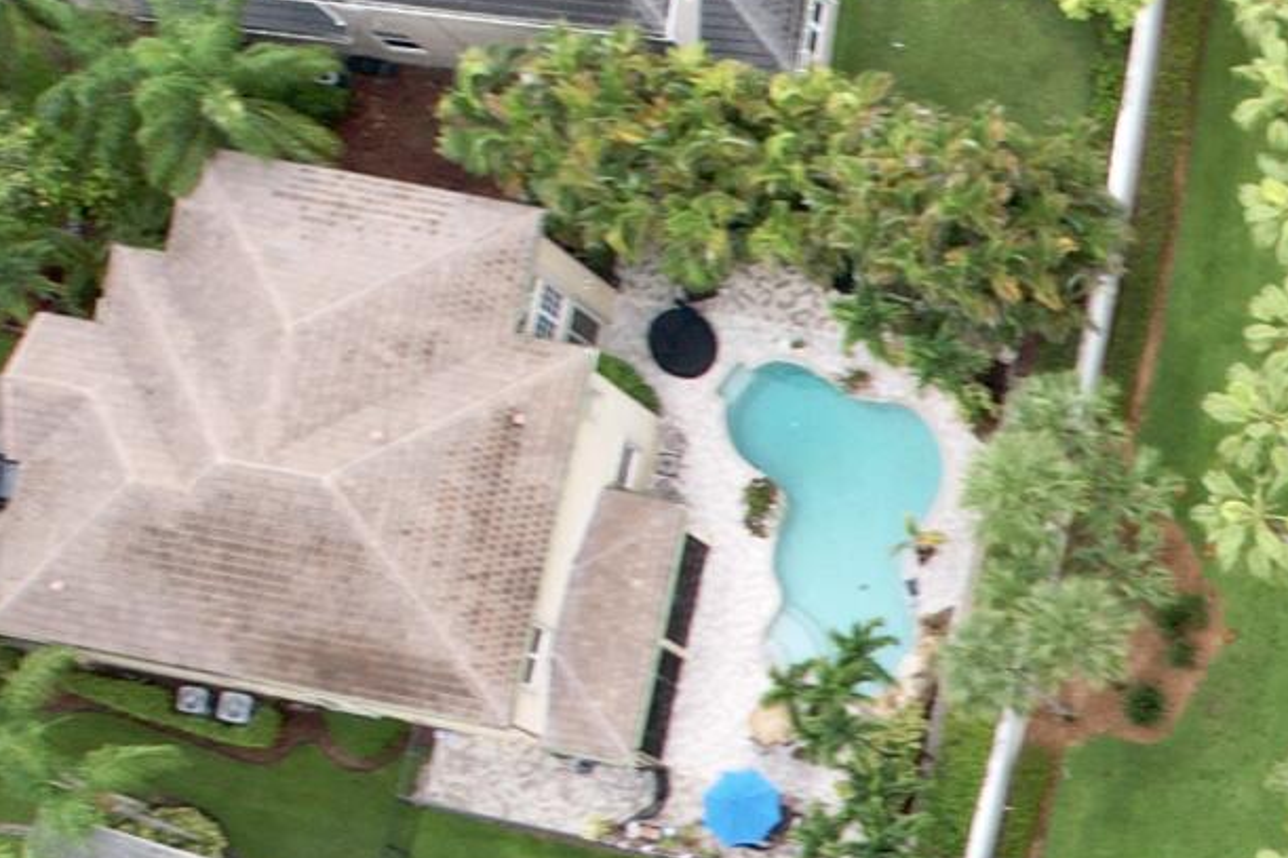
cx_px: 2346
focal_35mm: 108
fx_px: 3863
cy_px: 1438
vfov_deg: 11.9
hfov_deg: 16.0
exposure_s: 1/200
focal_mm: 8.38
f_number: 2.8
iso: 100
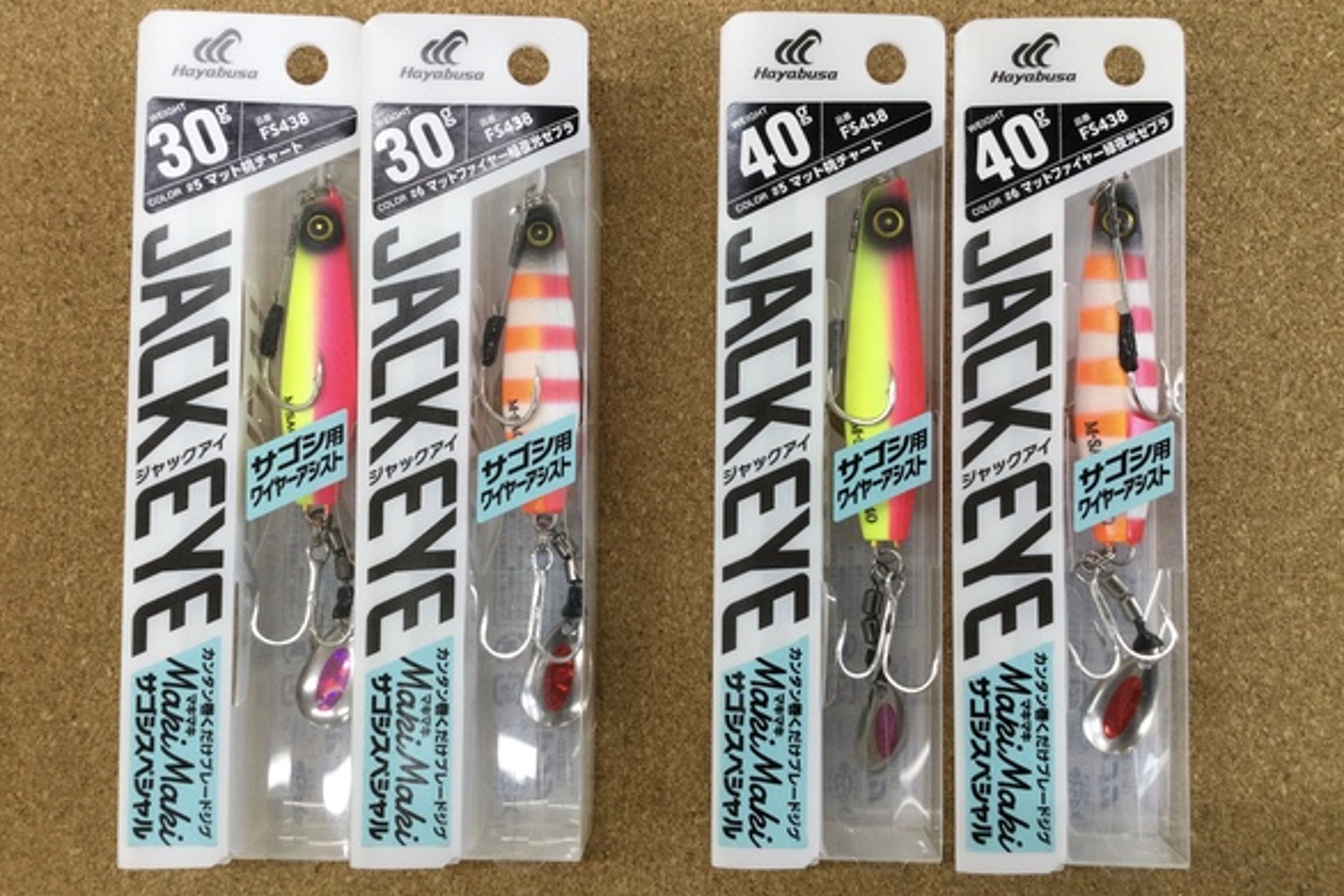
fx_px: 1232
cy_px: 406
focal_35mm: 33
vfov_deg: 40.0
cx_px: 686
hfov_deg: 57.2
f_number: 2.4
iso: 32
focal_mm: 3.3
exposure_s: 1/40
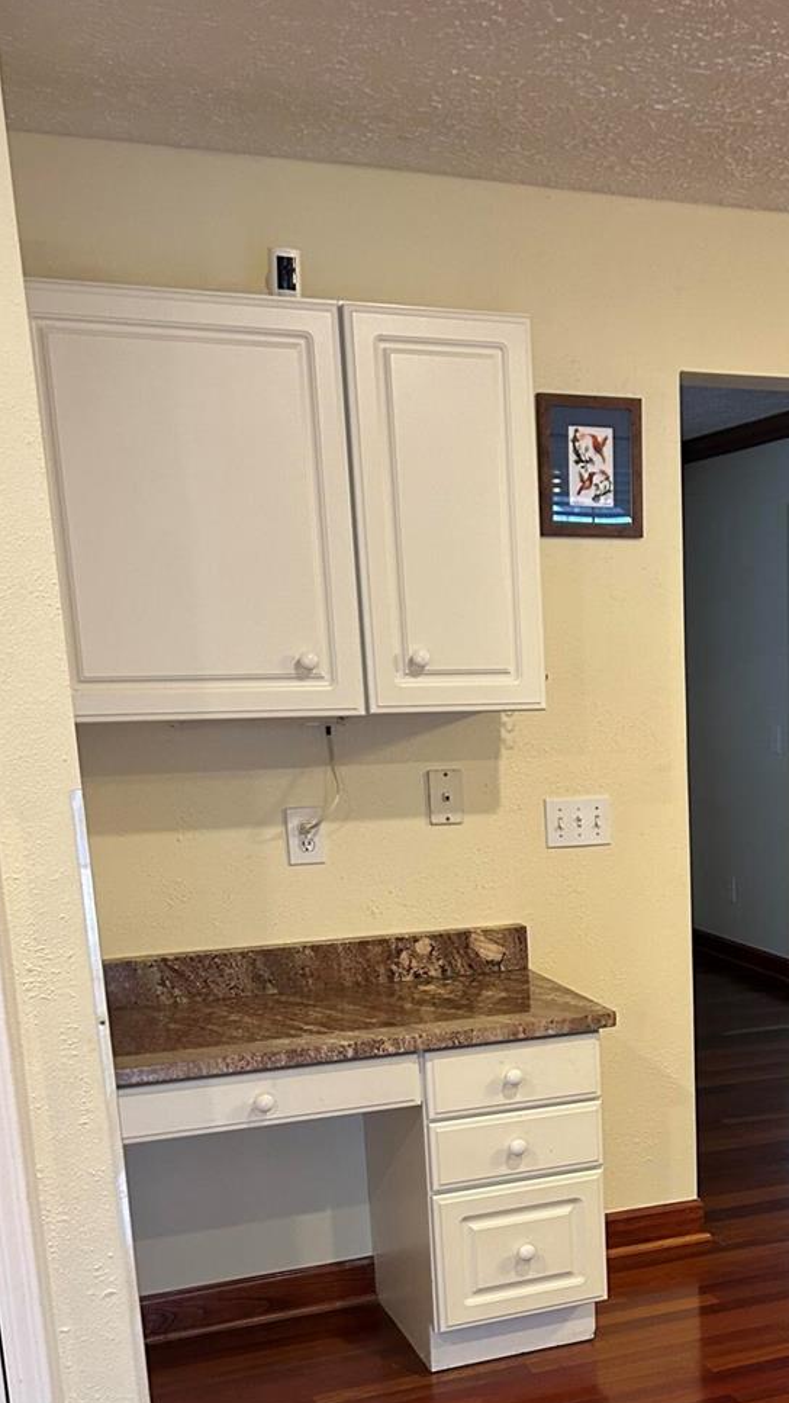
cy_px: 1062
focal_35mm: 45
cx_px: 708
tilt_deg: -13.9
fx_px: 1674
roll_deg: +0.2
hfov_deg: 25.7
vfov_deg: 43.9
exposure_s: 1/60
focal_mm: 5.7
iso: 200
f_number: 1.5
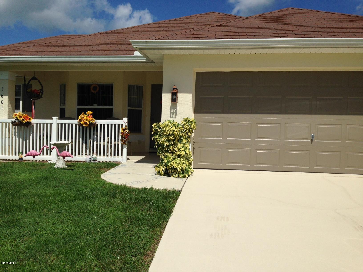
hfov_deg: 55.4
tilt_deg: -3.1
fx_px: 346
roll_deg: +0.6
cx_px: 182
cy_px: 136
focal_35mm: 33
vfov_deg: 42.9
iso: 50
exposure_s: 1/4525
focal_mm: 4.12
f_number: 2.4
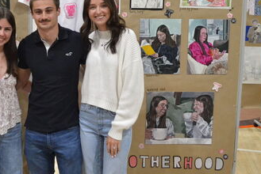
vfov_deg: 24.1
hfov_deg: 34.7
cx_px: 58
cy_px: 58
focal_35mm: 56
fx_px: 406
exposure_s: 1/320
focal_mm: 20
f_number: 3.8
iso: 3200
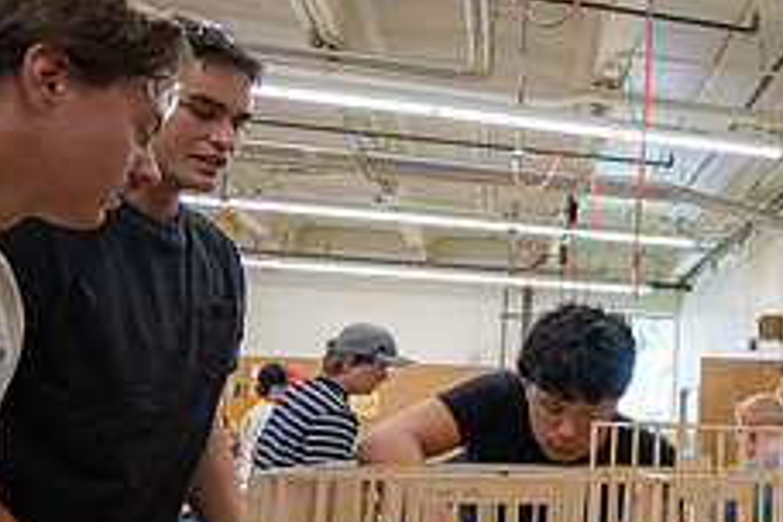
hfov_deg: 40.4
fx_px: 913
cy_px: 300
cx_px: 790
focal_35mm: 42
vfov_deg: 31.8
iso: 1600
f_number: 4
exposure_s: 1/400
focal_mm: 16.5
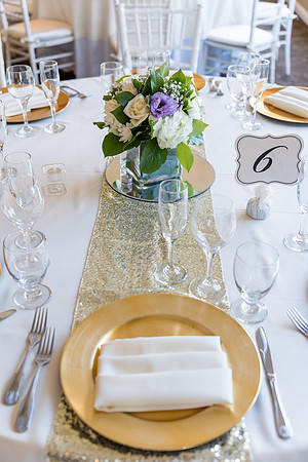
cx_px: 154
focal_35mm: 39
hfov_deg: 34.2
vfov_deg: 49.6
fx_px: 500
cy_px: 231
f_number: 3.2
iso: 400
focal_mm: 39
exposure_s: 1/160
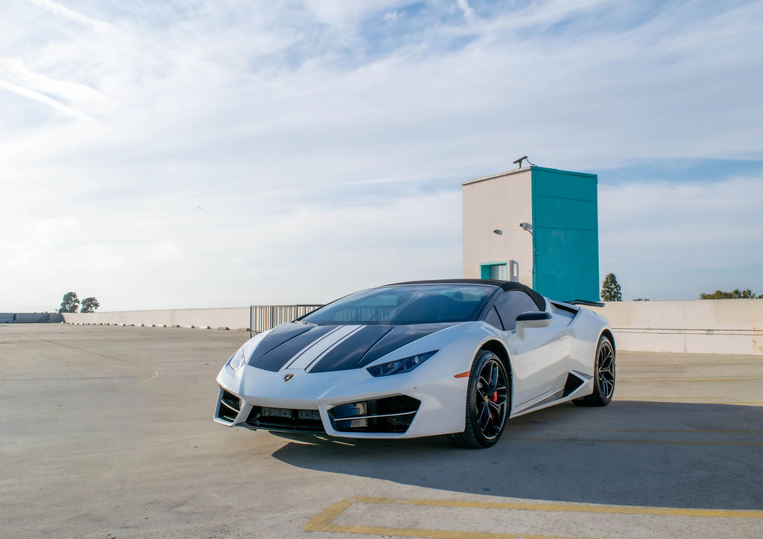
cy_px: 270
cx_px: 404
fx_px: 809
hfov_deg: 50.5
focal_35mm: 37
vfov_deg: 36.9
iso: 200
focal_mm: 24
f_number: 11
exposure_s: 1/500
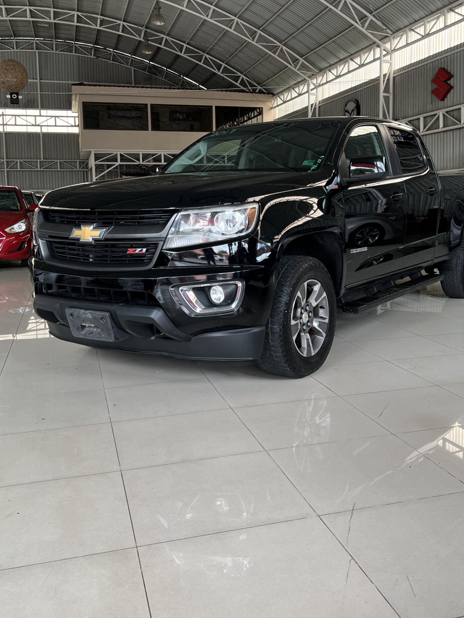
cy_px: 254
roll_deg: +1.4
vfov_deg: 51.1
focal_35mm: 36
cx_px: 265
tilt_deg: -4.4
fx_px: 643
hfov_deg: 39.6
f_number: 1.5
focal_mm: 5.7
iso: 32
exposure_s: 1/121
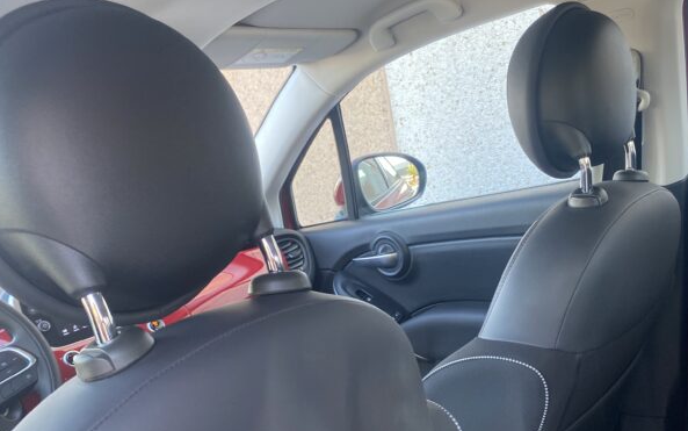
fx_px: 694
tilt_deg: -9.5
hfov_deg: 52.7
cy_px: 252
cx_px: 350
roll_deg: +10.4
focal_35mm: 37
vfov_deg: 34.4
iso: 125
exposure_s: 1/119
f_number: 1.8
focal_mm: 4.25
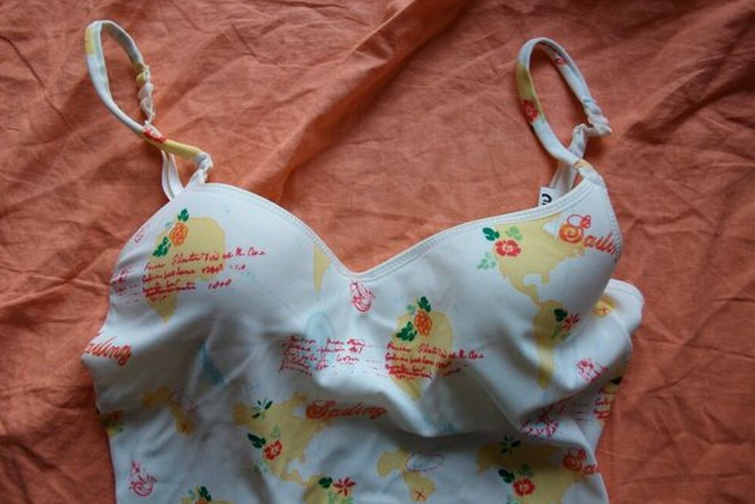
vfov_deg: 38.9
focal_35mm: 34
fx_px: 713
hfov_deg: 55.8
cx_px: 379
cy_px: 256
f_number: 2.9
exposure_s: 1/44.7
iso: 80
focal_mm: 5.7
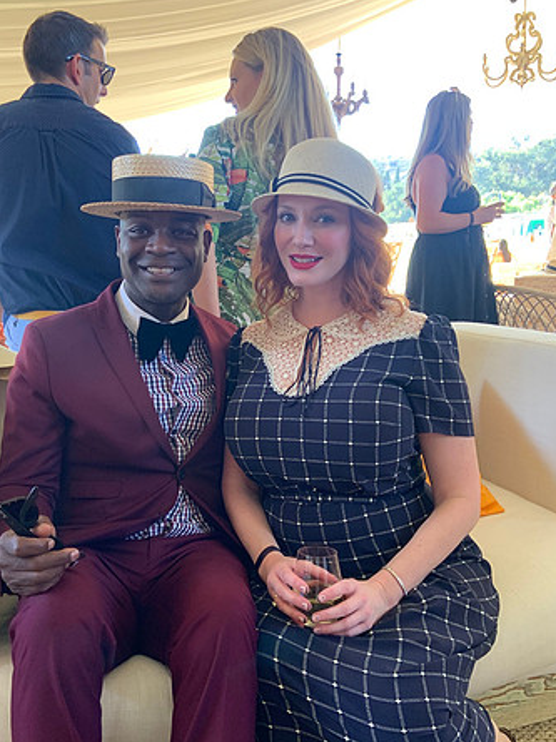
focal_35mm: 34
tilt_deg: -8.4
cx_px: 228
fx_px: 728
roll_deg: +0.4
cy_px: 399
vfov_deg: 53.9
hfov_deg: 41.6
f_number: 1.8
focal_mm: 4.25
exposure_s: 1/88
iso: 100
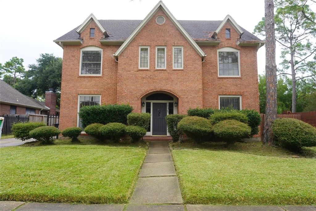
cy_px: 106
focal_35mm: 24
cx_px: 158
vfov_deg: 53.1
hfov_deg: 73.7
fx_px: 211
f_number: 5.6
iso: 100
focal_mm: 16
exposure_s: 1/80
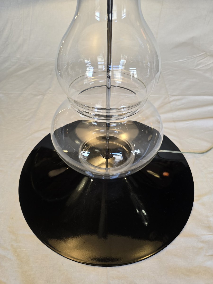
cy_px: 142
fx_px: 189
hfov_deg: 58.9
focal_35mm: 23
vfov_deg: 73.9
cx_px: 106
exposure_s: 1/100
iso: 80
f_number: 1.7
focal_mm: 6.3
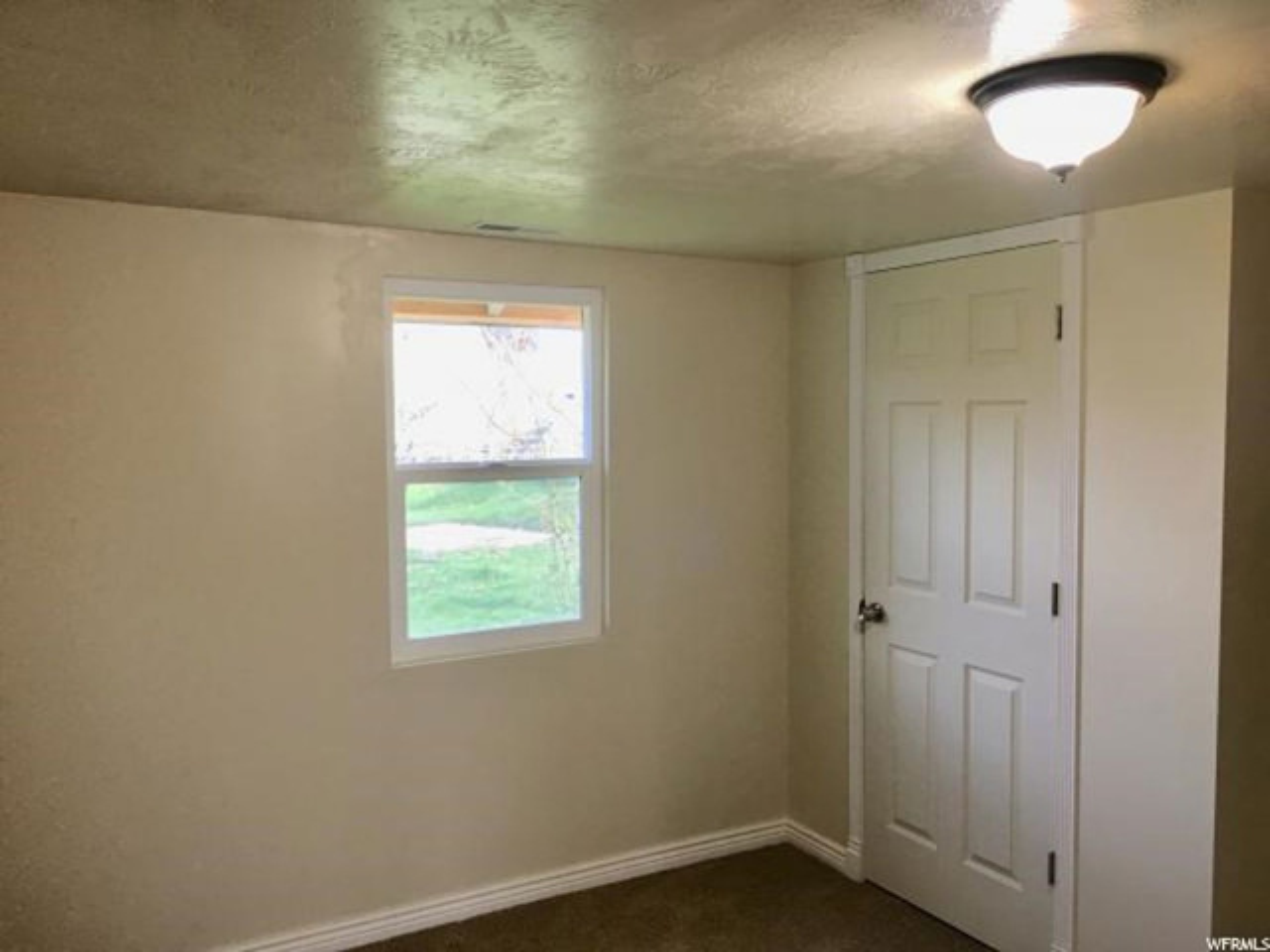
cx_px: 635
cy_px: 476
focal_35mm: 29
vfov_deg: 48.2
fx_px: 1064
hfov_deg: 61.7
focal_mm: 4.15
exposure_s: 1/30
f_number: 2.2
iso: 32
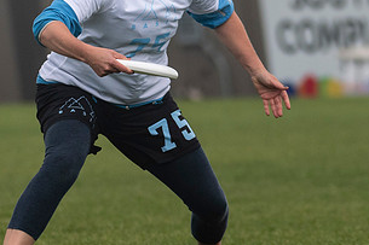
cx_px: 175
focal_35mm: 904
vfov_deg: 1.5
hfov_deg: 2.3
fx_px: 9261
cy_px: 68
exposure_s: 1/1250
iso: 200
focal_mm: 200
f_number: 4
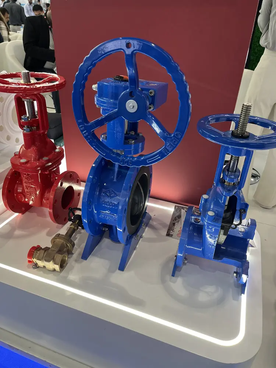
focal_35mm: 26
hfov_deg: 53.1
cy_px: 184
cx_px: 138
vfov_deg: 67.3
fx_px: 276
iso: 80
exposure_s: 1/100
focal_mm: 5.1
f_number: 1.6
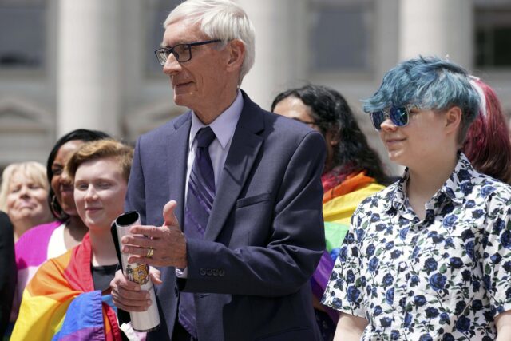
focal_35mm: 174
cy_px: 170
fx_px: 2470
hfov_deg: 11.8
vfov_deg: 7.9
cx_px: 256
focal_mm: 174
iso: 400
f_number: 5.6
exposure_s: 1/1250
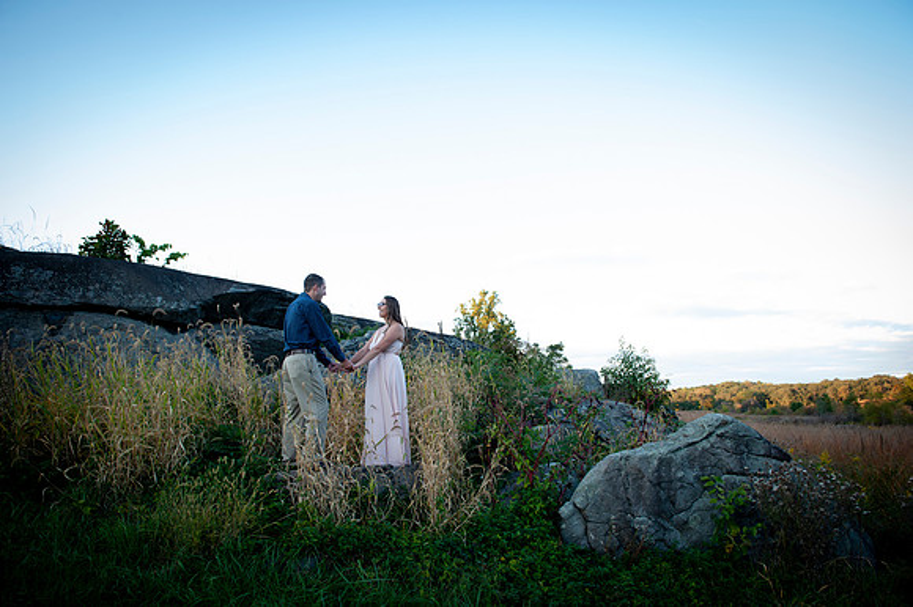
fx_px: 659
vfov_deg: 49.5
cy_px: 304
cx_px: 456
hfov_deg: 69.4
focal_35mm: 26
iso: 100
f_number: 5
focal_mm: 26
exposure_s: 1/60
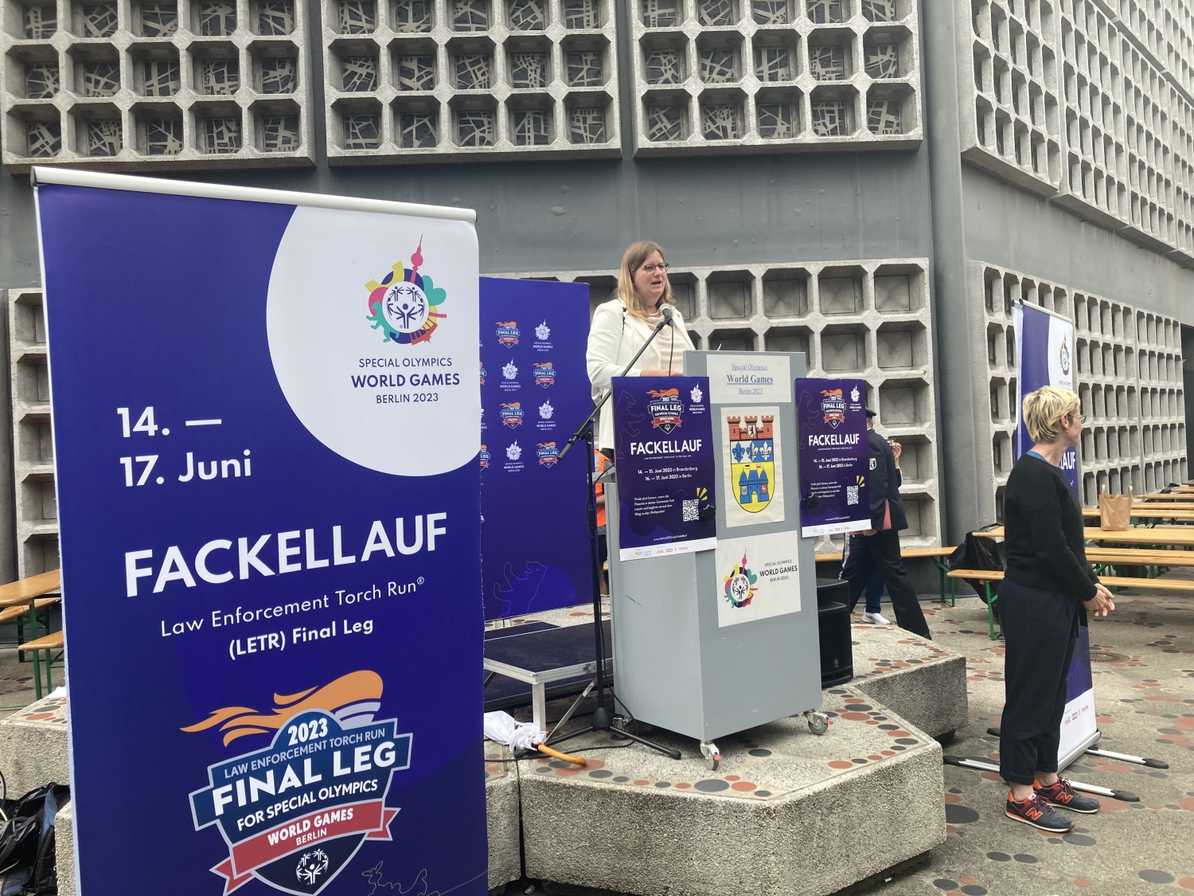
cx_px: 597
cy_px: 448
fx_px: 966
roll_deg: +1.8
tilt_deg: +1.7
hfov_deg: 63.4
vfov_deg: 49.7
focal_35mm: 28
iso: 20
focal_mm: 3.99
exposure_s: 1/197
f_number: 1.8
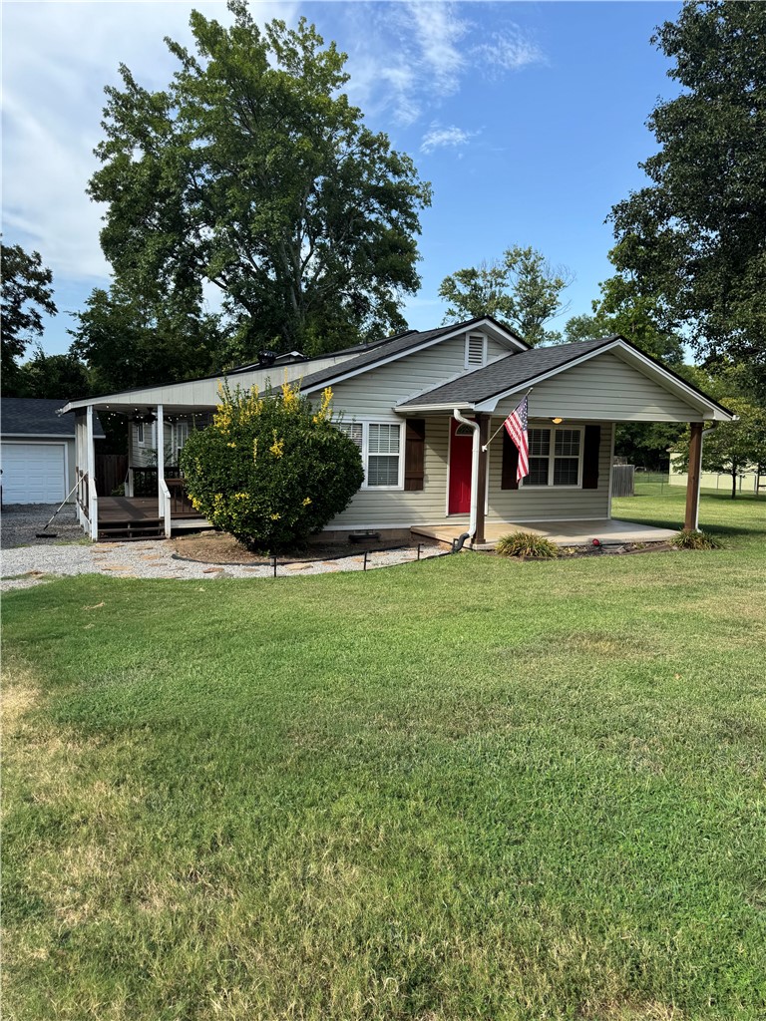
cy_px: 510
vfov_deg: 71.6
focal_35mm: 24
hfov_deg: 56.8
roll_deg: -1.0
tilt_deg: -6.5
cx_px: 383
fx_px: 708
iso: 80
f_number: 1.78
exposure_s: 1/1395
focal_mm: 6.76
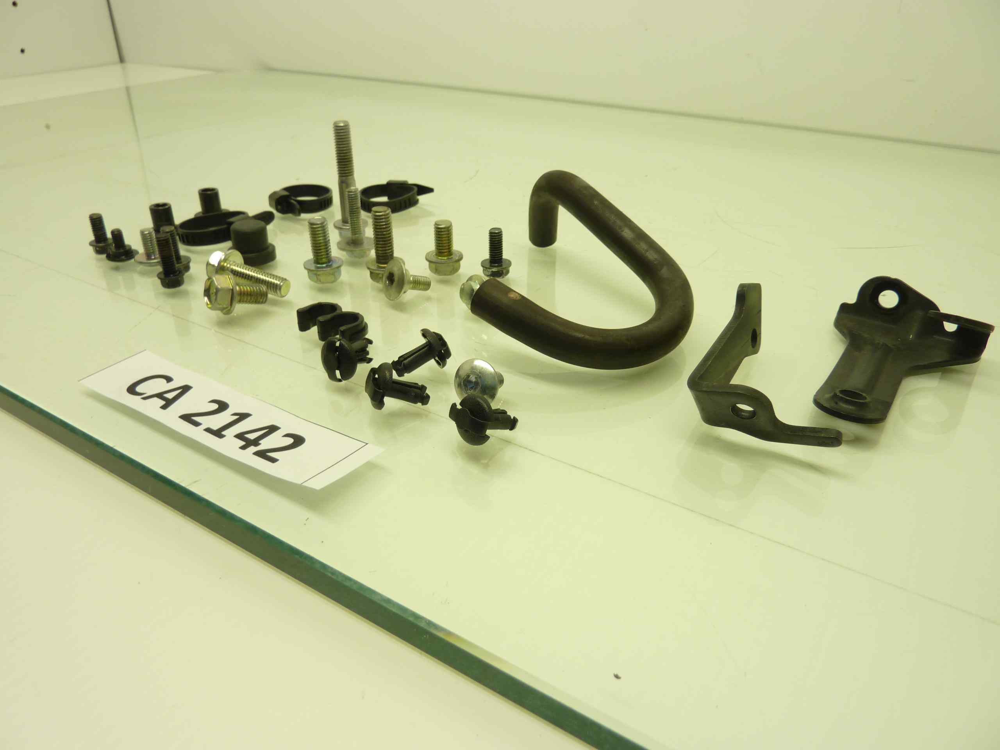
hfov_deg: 69.4
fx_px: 722
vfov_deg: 54.9
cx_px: 500
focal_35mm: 25
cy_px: 375
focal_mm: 4.1
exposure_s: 1/30
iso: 80
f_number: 3.3
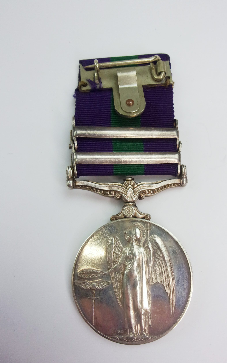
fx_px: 297
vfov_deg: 62.9
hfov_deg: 41.7
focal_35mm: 30
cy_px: 183
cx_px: 131
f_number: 3.9
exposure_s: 1/125
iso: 132
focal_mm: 5.1
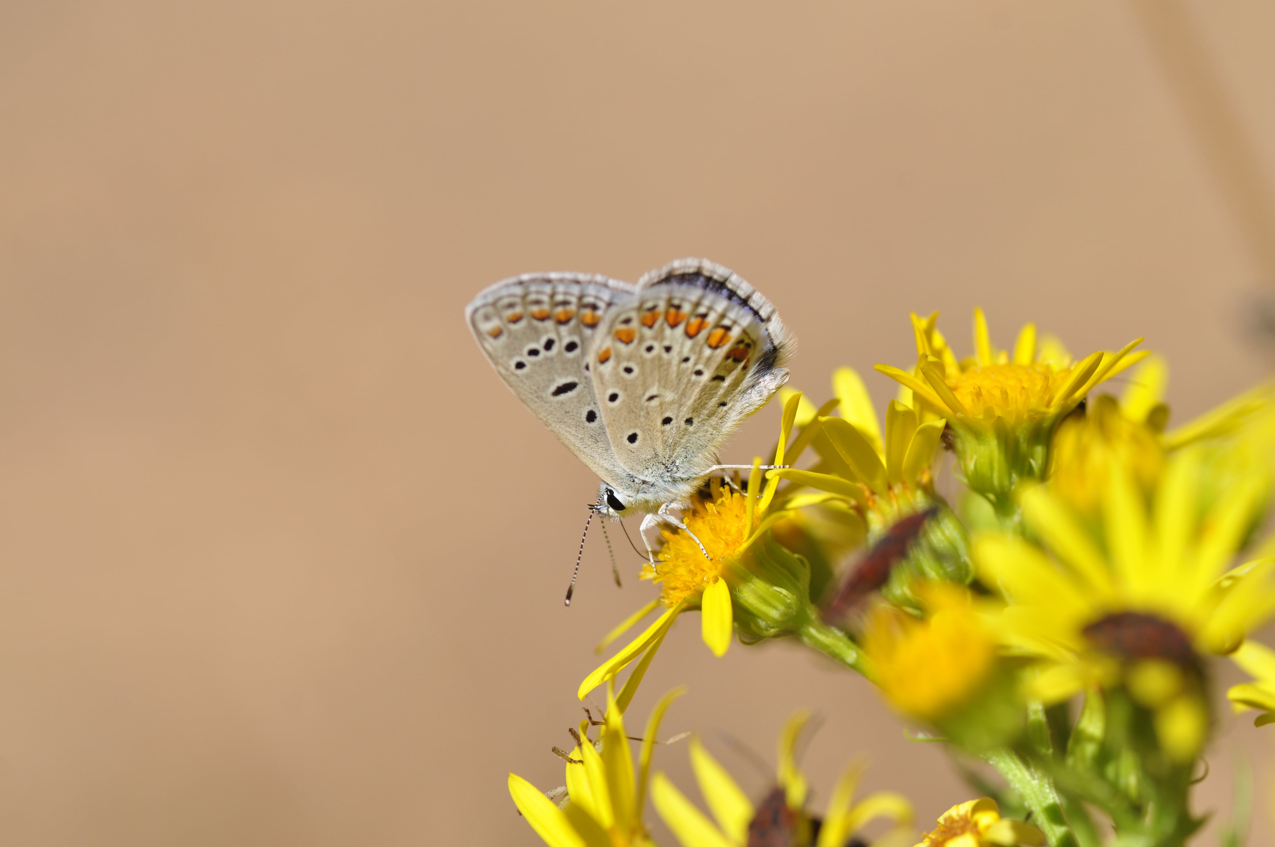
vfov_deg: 10.1
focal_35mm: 135
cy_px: 424
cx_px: 638
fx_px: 4775
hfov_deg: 15.2
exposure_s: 1/1000
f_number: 9.5
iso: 200
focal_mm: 90
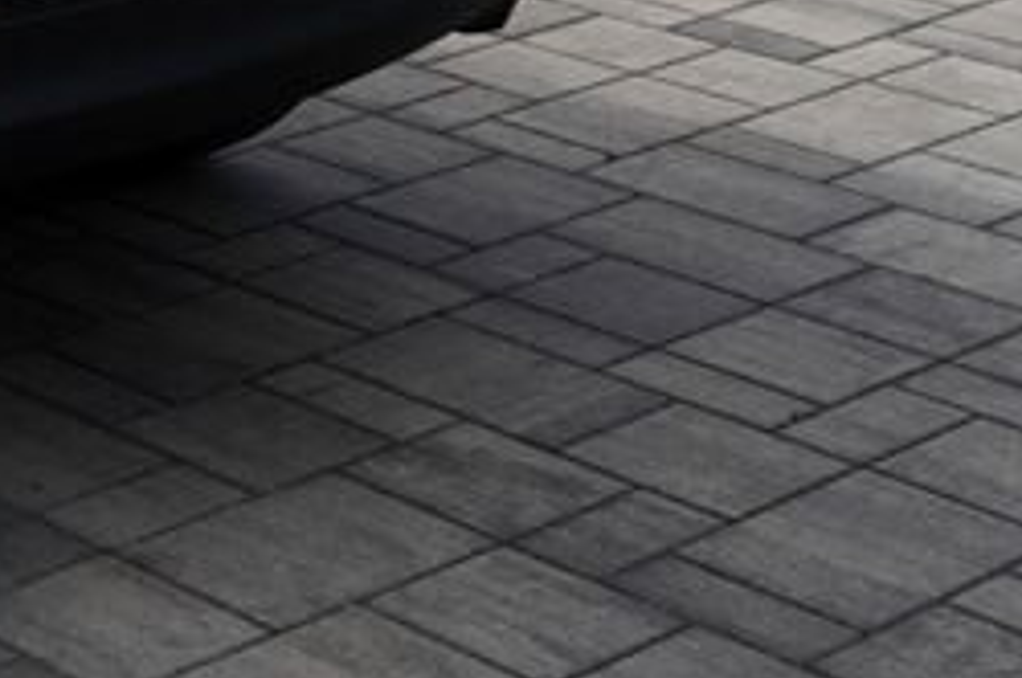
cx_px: -576
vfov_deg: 10.6
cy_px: -660
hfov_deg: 15.7
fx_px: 3374
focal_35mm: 119
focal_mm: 29
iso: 100
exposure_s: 1/500
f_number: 8
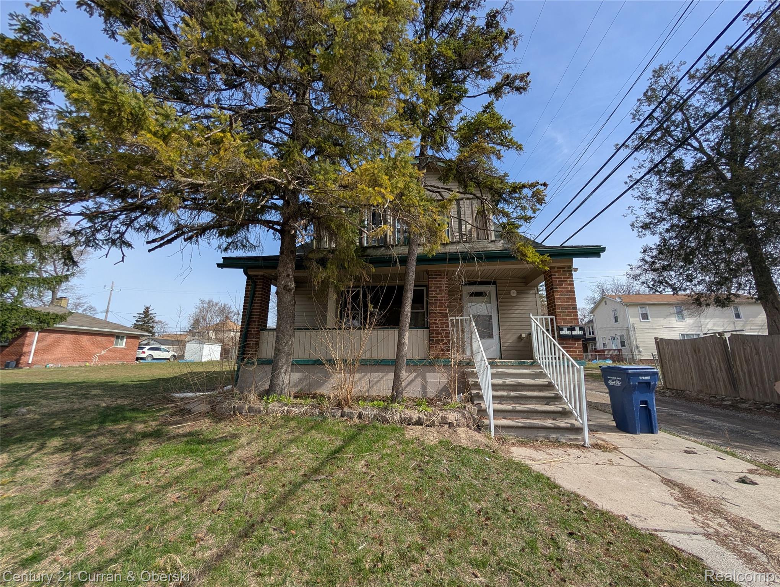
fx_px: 271
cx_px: 390
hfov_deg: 110.5
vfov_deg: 94.6
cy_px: 294
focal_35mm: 12
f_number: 1.7
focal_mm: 2.02
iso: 55
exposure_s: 1/3077
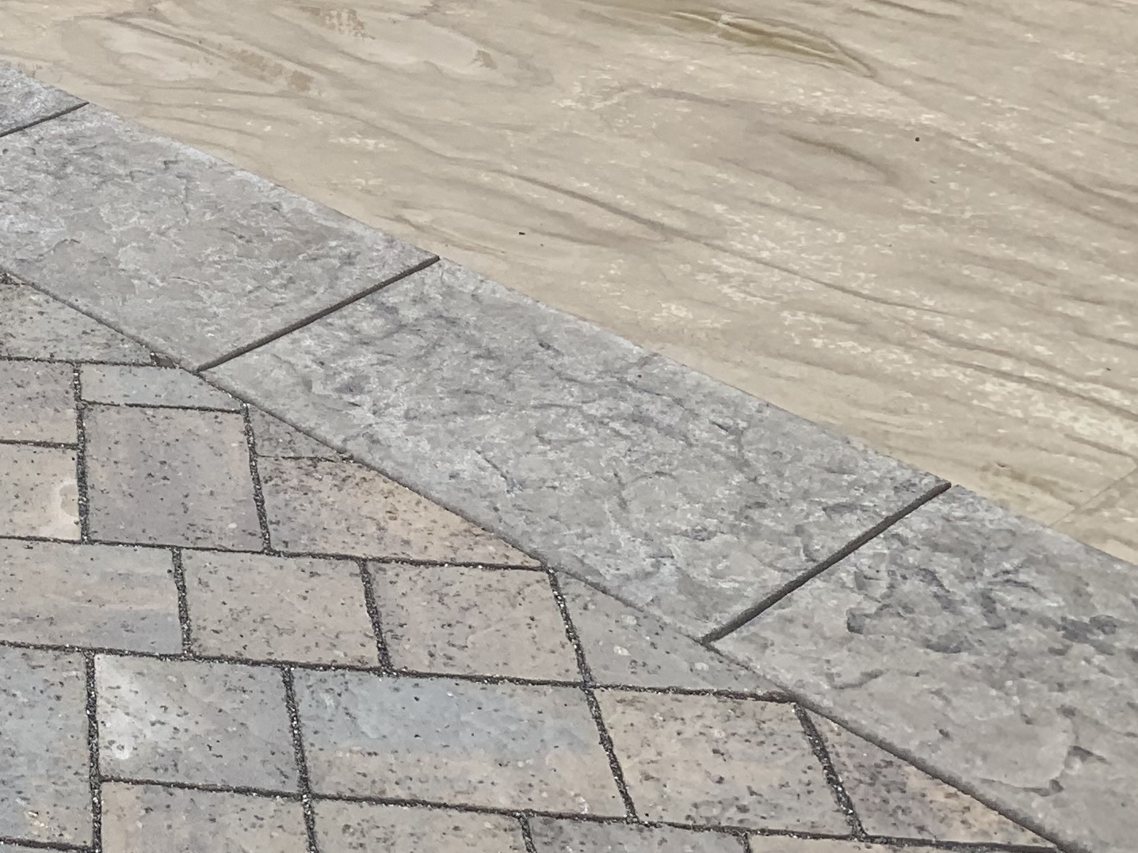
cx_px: -314
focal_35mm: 73
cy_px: -79
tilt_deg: -21.2
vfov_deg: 19.3
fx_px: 2400
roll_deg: +1.1
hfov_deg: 23.7
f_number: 1.8
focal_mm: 4.25
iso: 25
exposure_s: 1/612
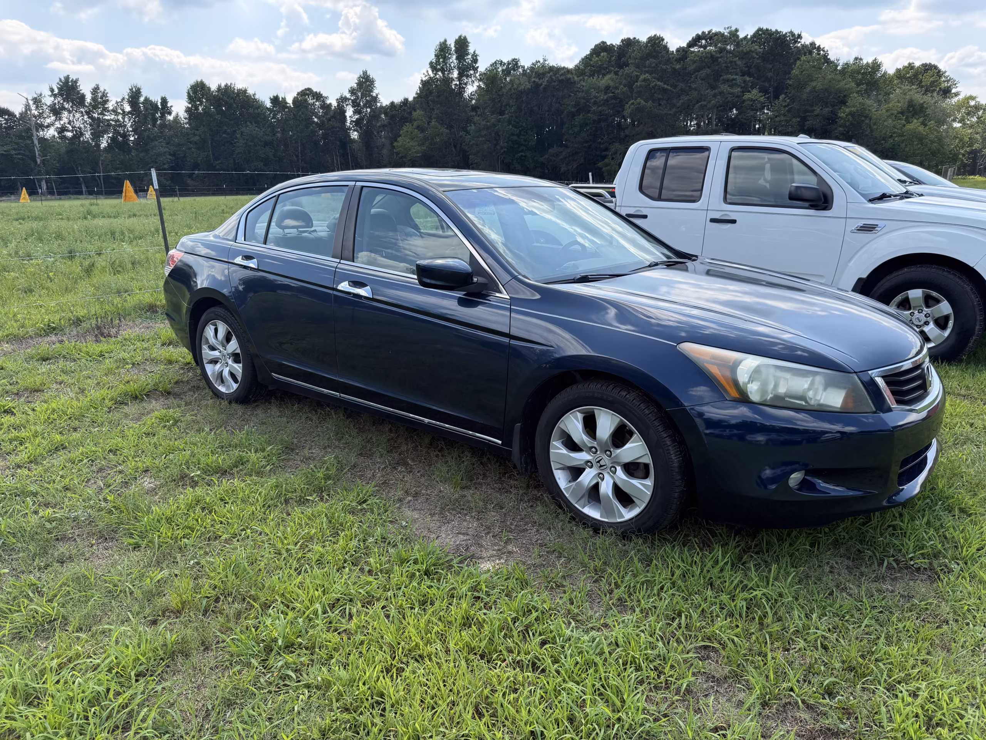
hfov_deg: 71.6
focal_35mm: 24
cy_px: 370
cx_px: 493
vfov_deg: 56.8
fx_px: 684
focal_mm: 6.76
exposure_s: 1/1618
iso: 100
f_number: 1.78
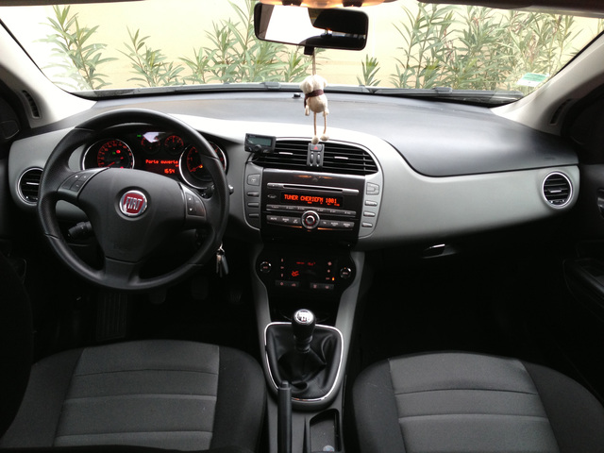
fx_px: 576
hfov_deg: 55.4
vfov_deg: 42.9
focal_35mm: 33
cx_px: 302
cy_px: 226
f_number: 2.4
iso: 100
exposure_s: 1/20
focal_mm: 4.13
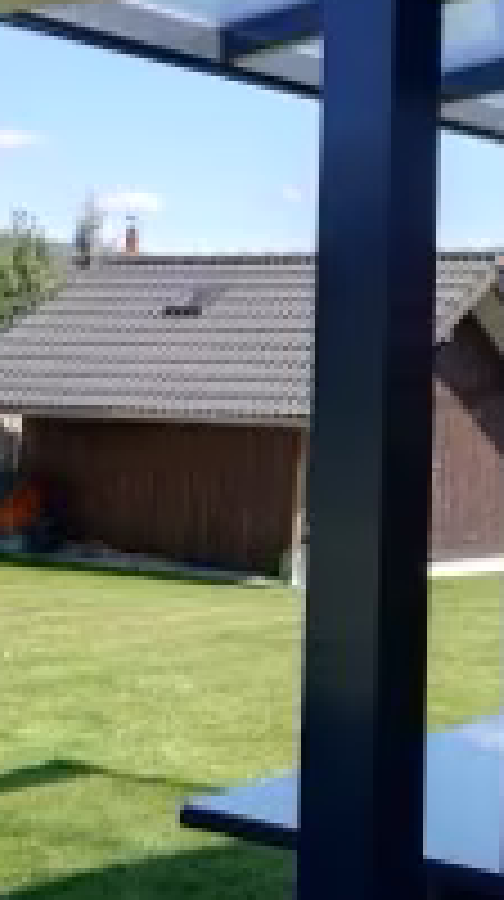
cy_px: 202
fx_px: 1621
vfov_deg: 30.4
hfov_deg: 17.5
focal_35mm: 68
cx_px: 428
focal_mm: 3.83
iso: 50
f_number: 2.2
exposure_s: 1/762
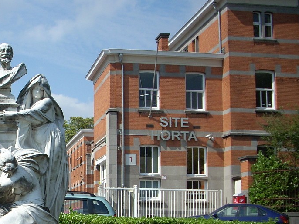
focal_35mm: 69
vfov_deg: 21.1
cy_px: 178
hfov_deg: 27.0
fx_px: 596
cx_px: 22
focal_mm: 6.2
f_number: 5.6
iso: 64
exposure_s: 1/324
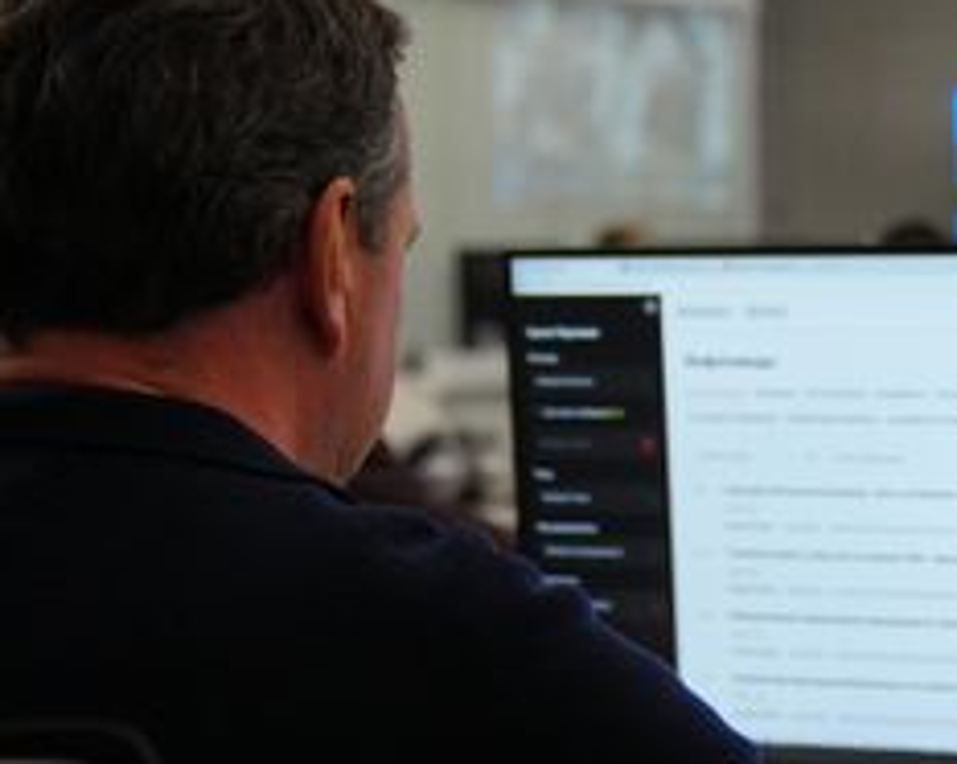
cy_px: 411
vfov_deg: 14.4
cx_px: 943
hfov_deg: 17.6
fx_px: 3028
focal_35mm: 107
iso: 2500
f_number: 2.8
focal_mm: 38
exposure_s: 1/1000
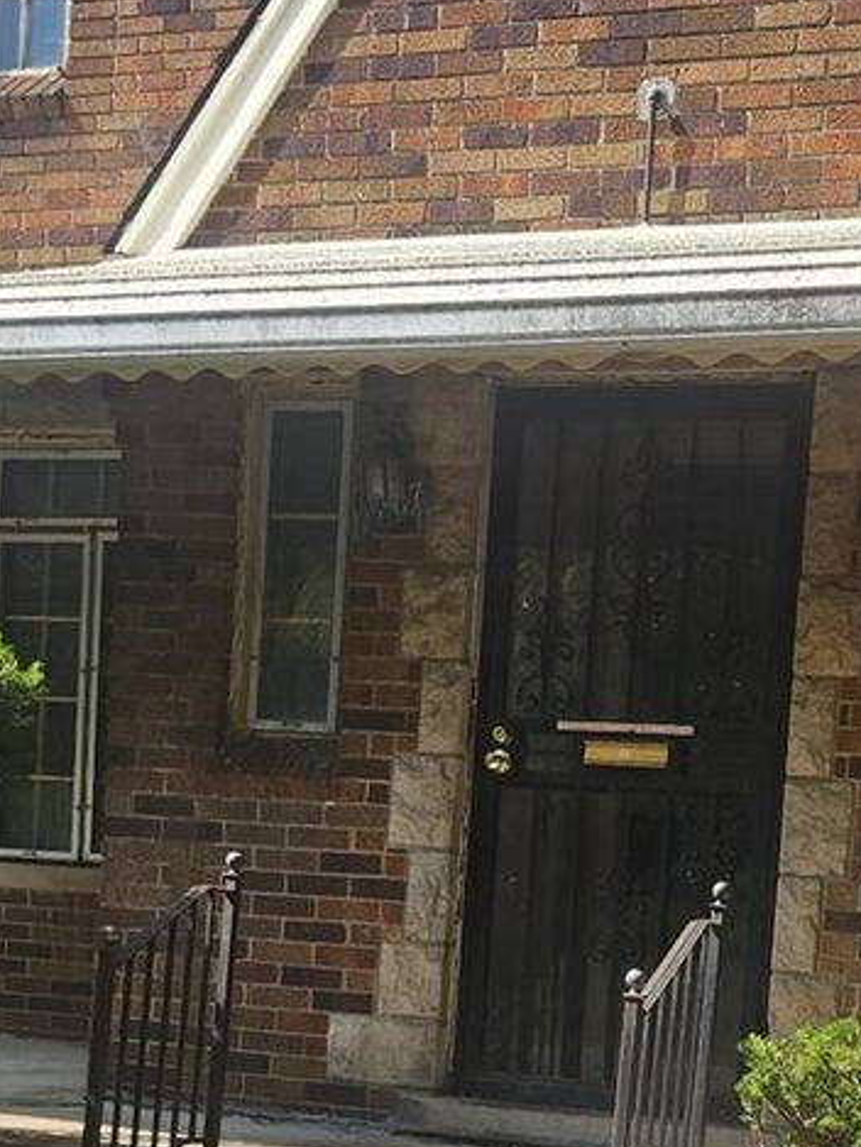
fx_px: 2221
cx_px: 619
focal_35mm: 67
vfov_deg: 28.2
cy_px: 953
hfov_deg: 21.8
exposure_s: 1/470
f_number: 1.8
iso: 12
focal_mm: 6.4
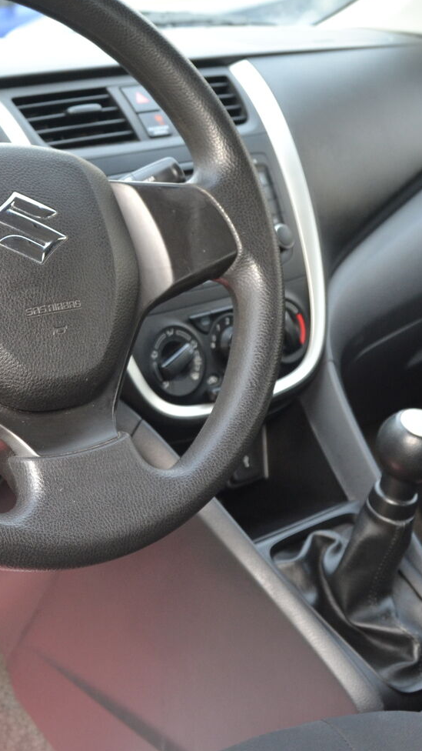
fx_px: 1353
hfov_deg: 17.5
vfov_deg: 31.0
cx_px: 68
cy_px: 322
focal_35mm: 68
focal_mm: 22
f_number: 5
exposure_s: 1/100
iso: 400
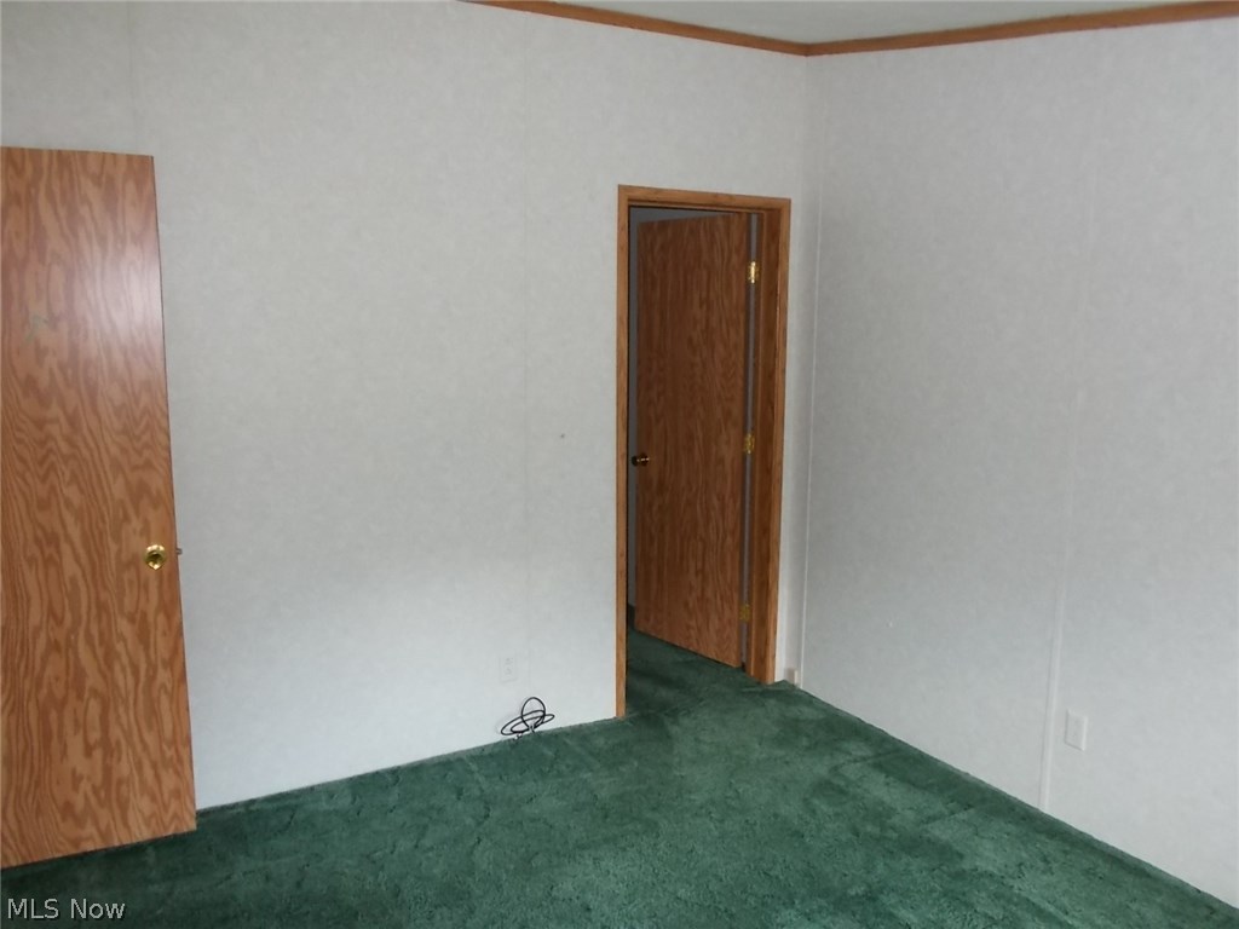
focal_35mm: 30
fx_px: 1074
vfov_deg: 46.8
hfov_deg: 60.0
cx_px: 620
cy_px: 464
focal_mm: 5.3
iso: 220
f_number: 3.4
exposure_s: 1/25
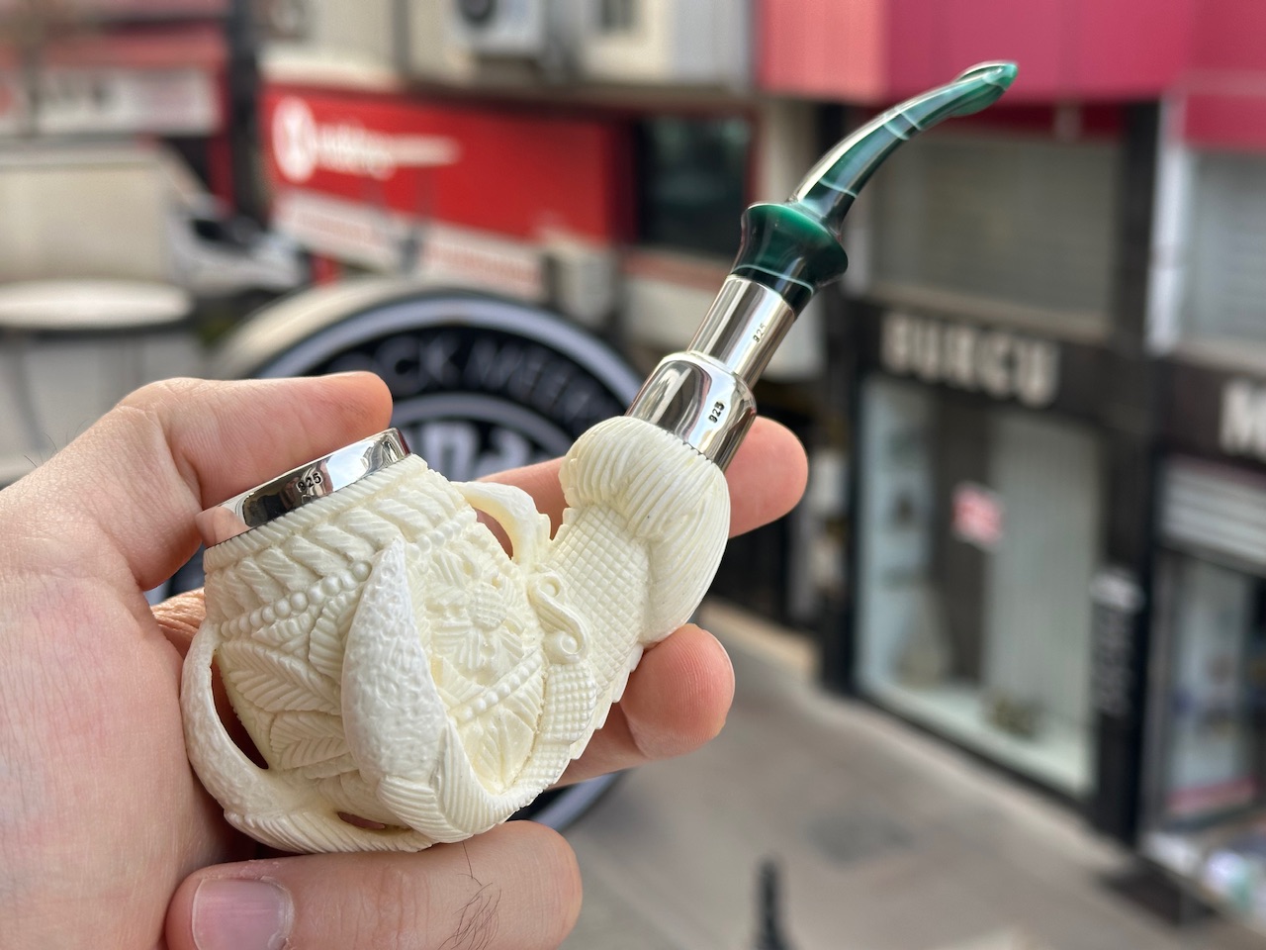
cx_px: 633
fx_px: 1755
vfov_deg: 30.3
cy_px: 475
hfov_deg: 39.7
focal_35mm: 48
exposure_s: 1/253
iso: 64
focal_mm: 6.86
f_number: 1.78
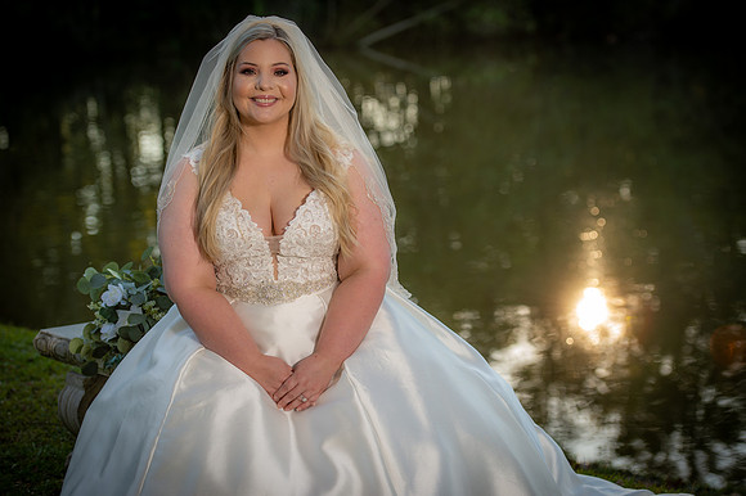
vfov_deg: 15.9
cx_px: 373
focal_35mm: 86
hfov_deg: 23.7
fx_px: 1781
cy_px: 248
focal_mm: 86
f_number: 3.5
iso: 80
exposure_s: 1/200
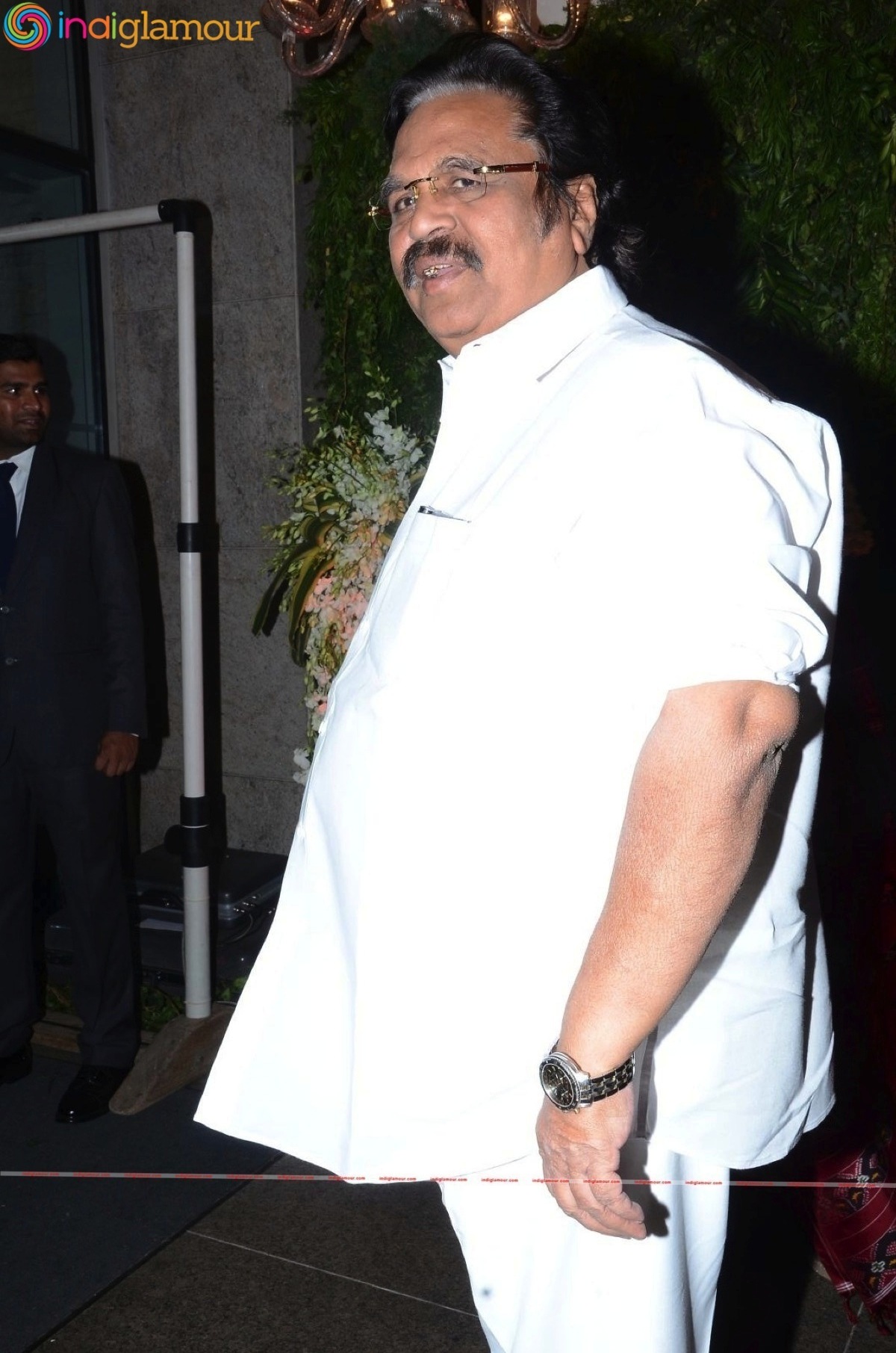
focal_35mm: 38
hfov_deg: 35.4
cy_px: 676
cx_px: 448
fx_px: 1406
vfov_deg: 51.4
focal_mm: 25
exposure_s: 1/125
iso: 500
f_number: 10
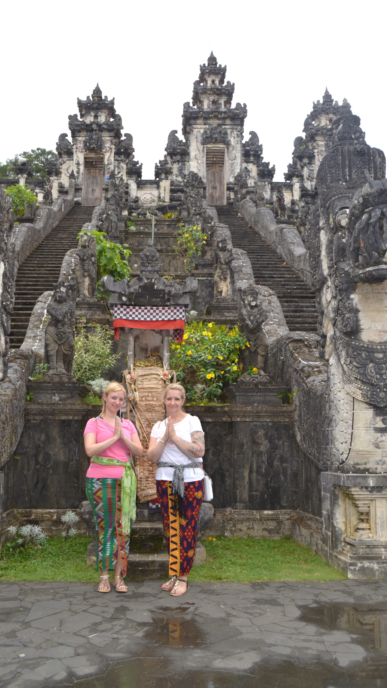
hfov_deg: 40.1
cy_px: 339
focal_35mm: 29
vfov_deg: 66.1
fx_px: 529
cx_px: 173
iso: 100
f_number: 5
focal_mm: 18
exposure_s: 1/200
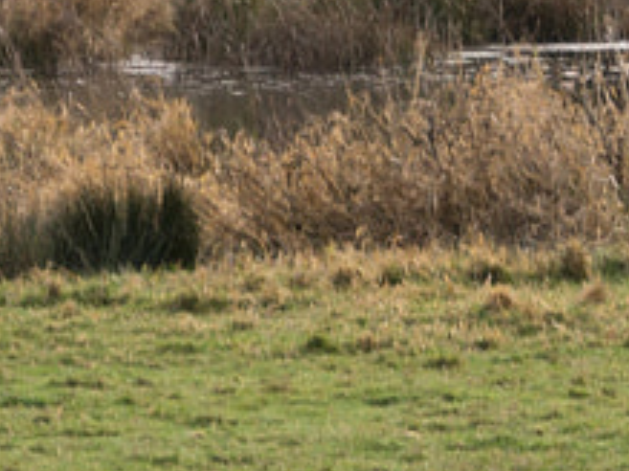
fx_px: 13403
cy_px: -528
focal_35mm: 738
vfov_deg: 2.0
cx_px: 747
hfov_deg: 2.7
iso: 100
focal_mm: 105
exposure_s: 1/125
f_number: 5.6
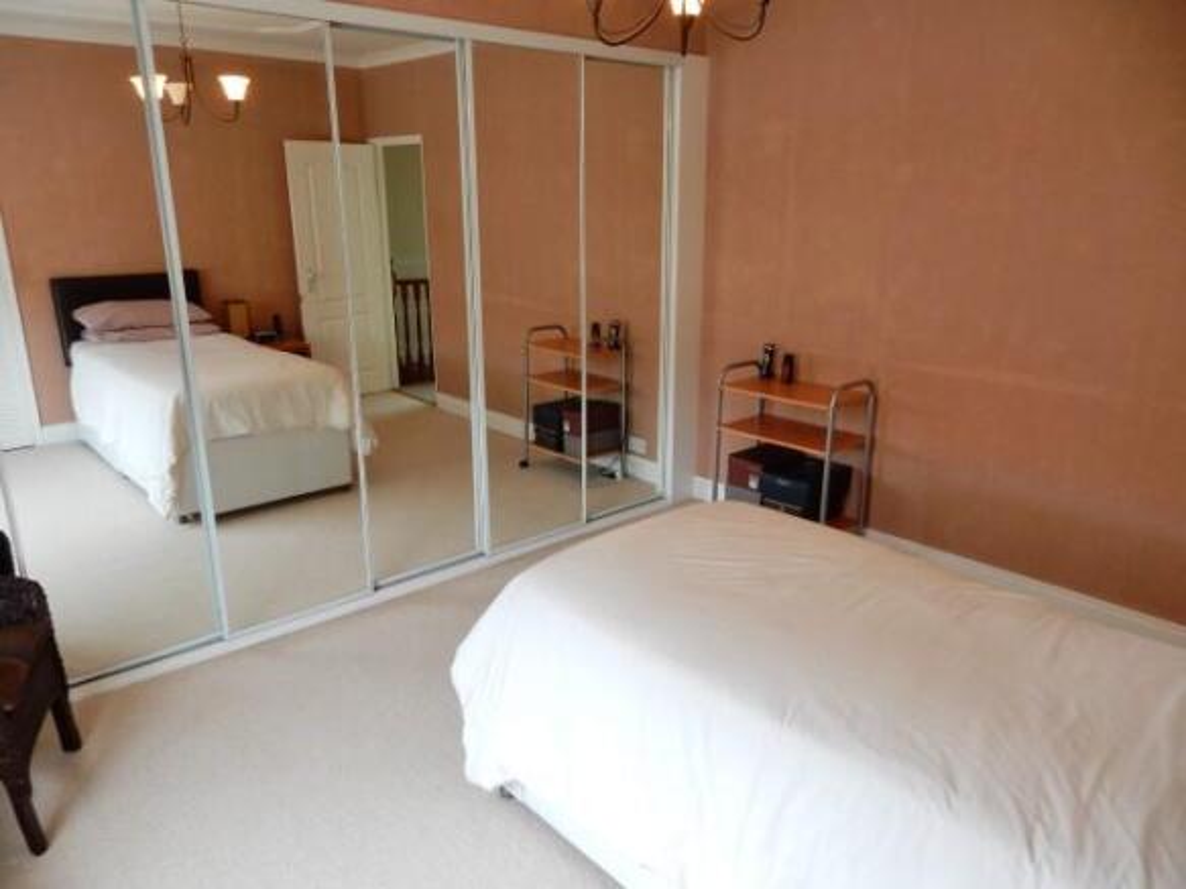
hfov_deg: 69.4
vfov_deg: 54.9
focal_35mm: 25
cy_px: 444
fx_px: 856
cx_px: 593
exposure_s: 1/30
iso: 200
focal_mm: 4.5
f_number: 3.7
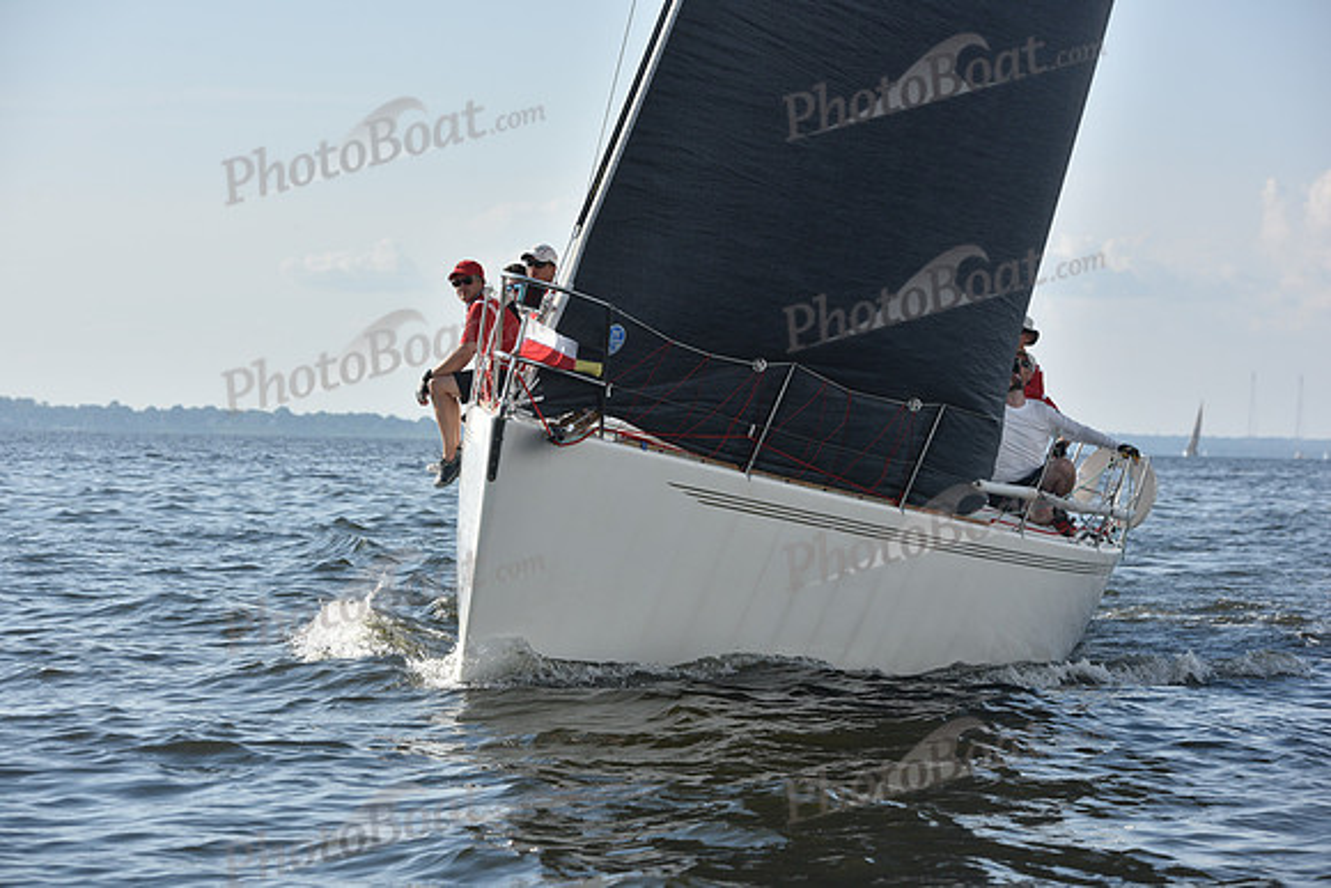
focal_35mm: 122
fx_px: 4511
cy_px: 444
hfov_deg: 16.8
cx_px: 666
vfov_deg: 11.2
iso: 250
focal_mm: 122
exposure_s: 1/1250
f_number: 6.3
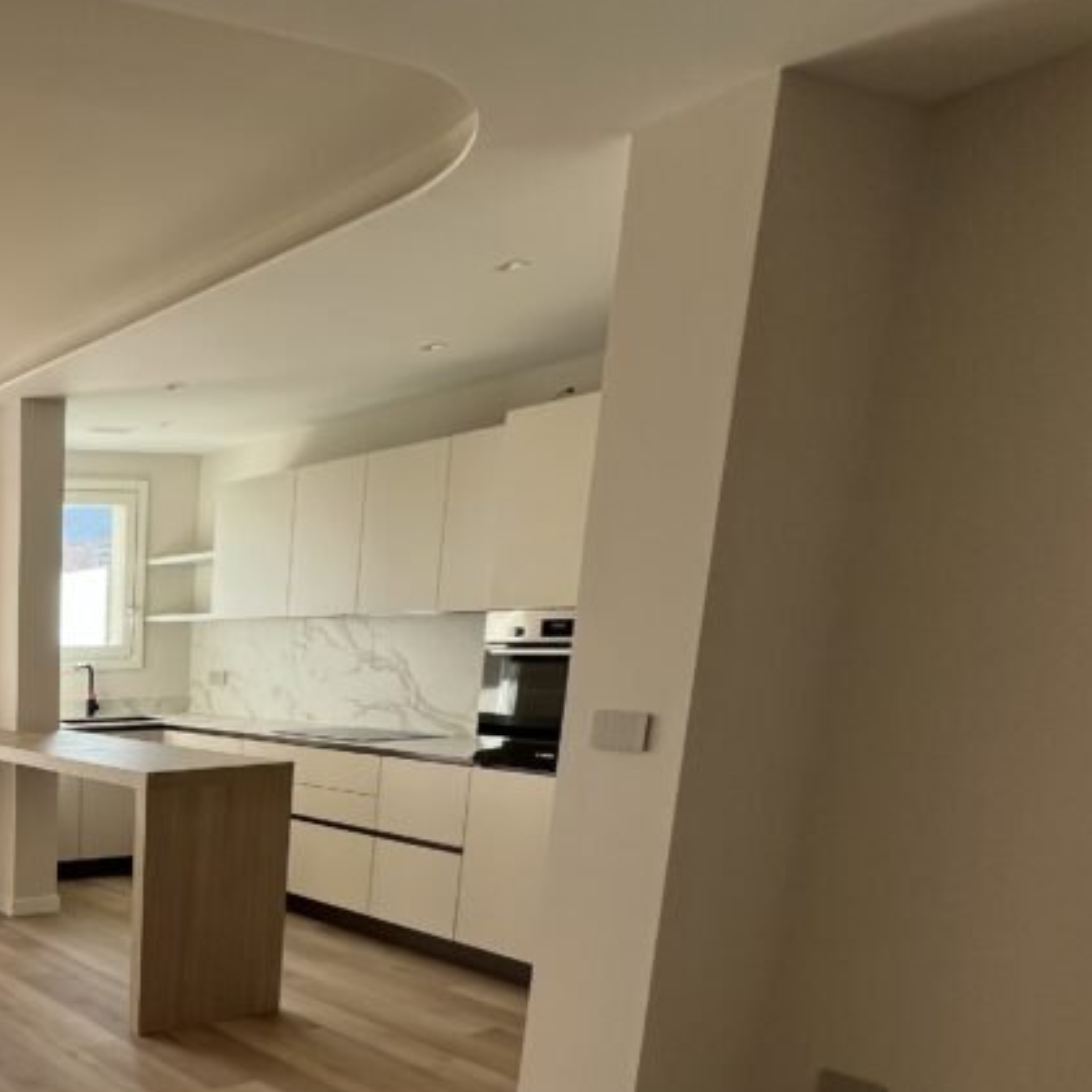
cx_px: -109
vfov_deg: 53.4
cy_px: 876
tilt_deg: -11.8
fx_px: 999
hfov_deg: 44.0
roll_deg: +1.6
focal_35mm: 28
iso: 32
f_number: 1.8
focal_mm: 1.57
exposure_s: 1/232
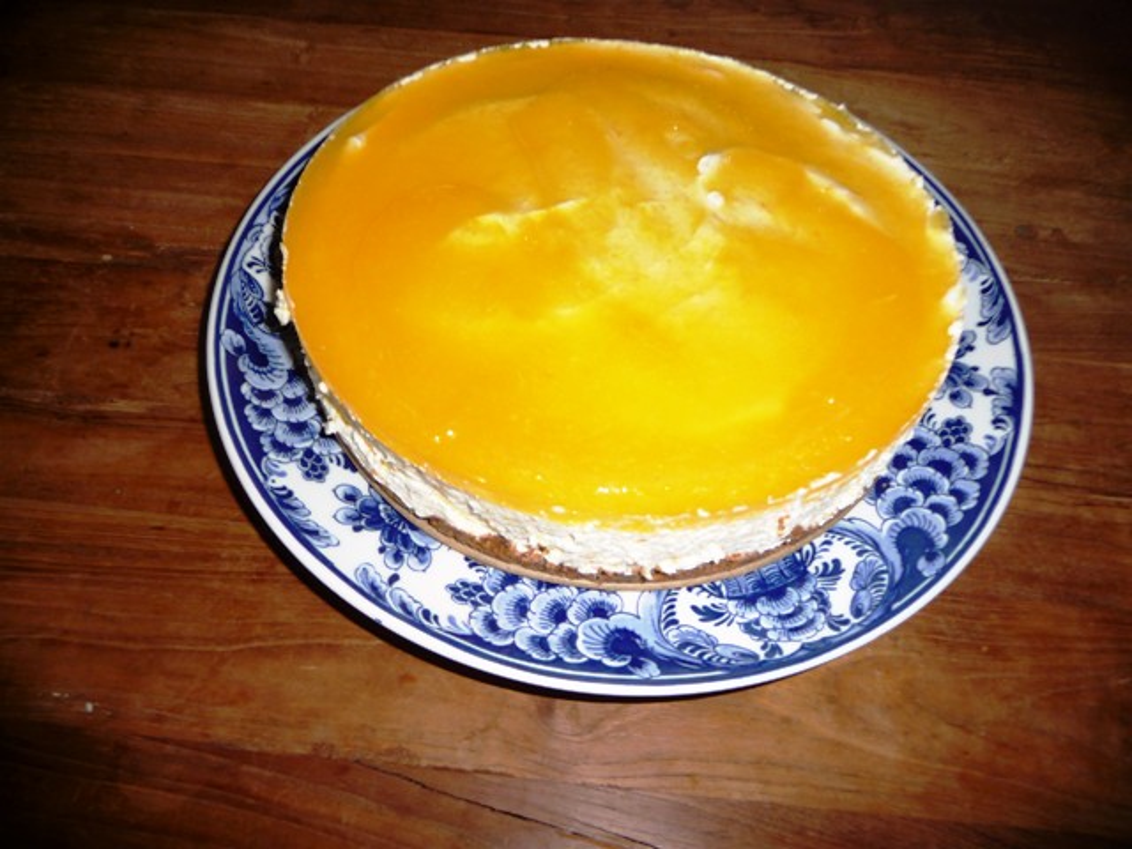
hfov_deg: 63.4
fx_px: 916
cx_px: 566
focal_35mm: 28
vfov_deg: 49.7
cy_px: 424
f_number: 3.3
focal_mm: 4.7
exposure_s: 1/30
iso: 100
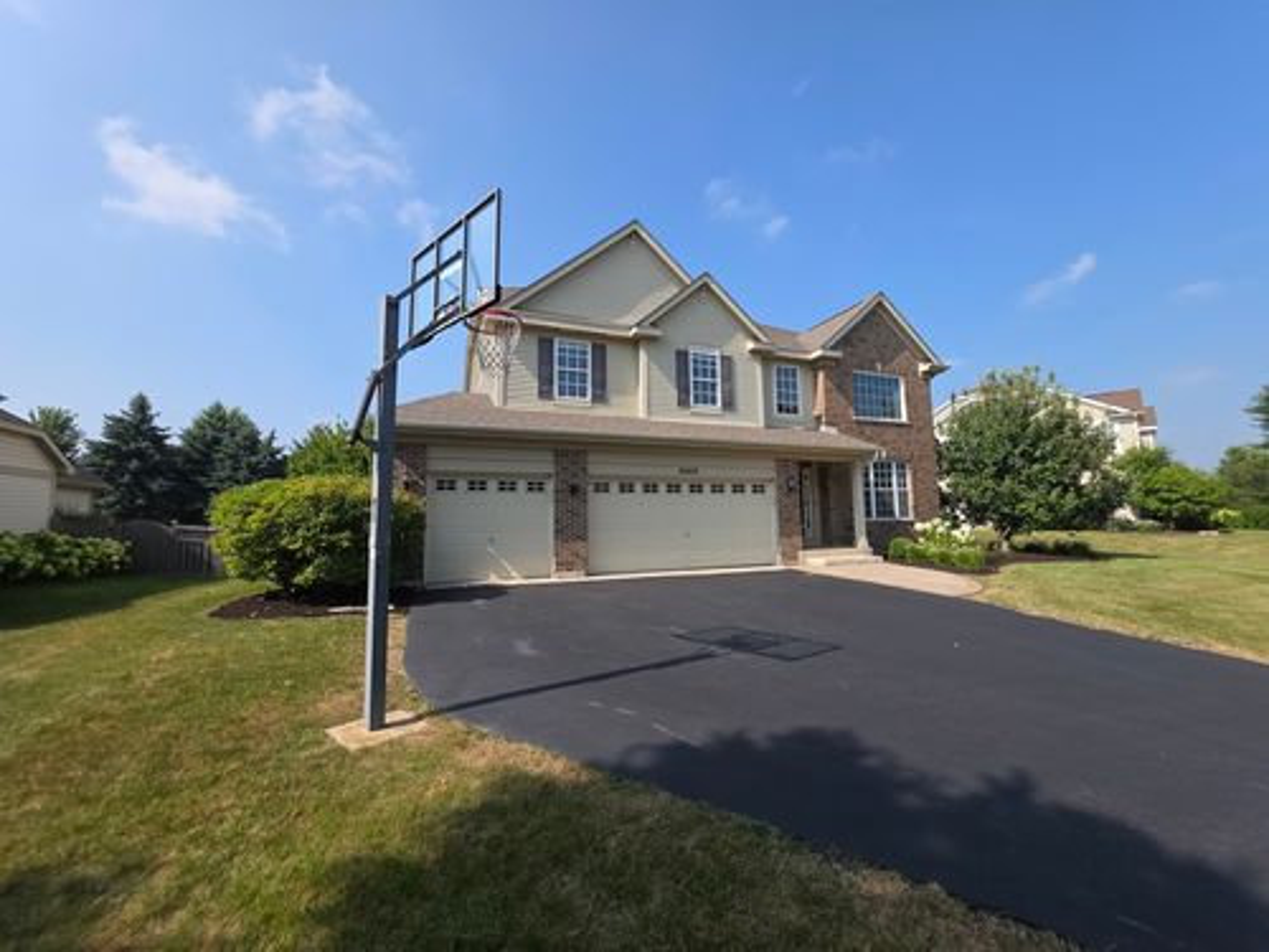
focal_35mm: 13
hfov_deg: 106.2
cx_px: 634
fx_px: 477
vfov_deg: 89.9
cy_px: 476
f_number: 1.9
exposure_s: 1/848
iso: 20
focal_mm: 2.2
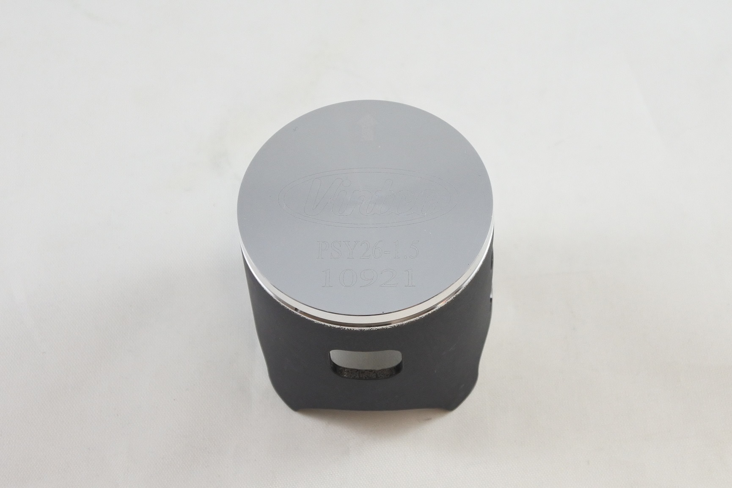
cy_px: 244
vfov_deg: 25.1
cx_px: 366
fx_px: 1098
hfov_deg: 36.9
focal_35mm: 54
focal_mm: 20.1
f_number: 4.8
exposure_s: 1/125
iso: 500
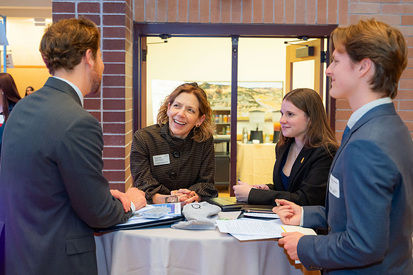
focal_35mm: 50
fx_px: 574
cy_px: 138
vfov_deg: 26.9
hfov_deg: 39.6
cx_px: 206
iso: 2500
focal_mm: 48
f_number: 4
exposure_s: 1/60
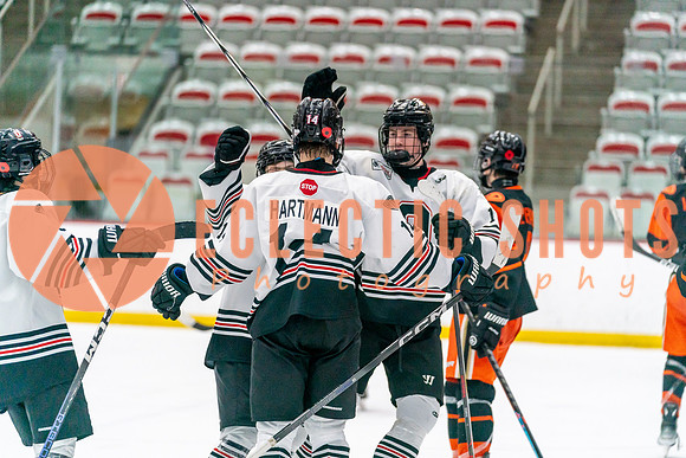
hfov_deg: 13.7
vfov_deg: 9.2
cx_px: 343
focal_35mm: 150
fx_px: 2859
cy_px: 229
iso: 3200
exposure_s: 1/1250
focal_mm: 150
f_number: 2.8
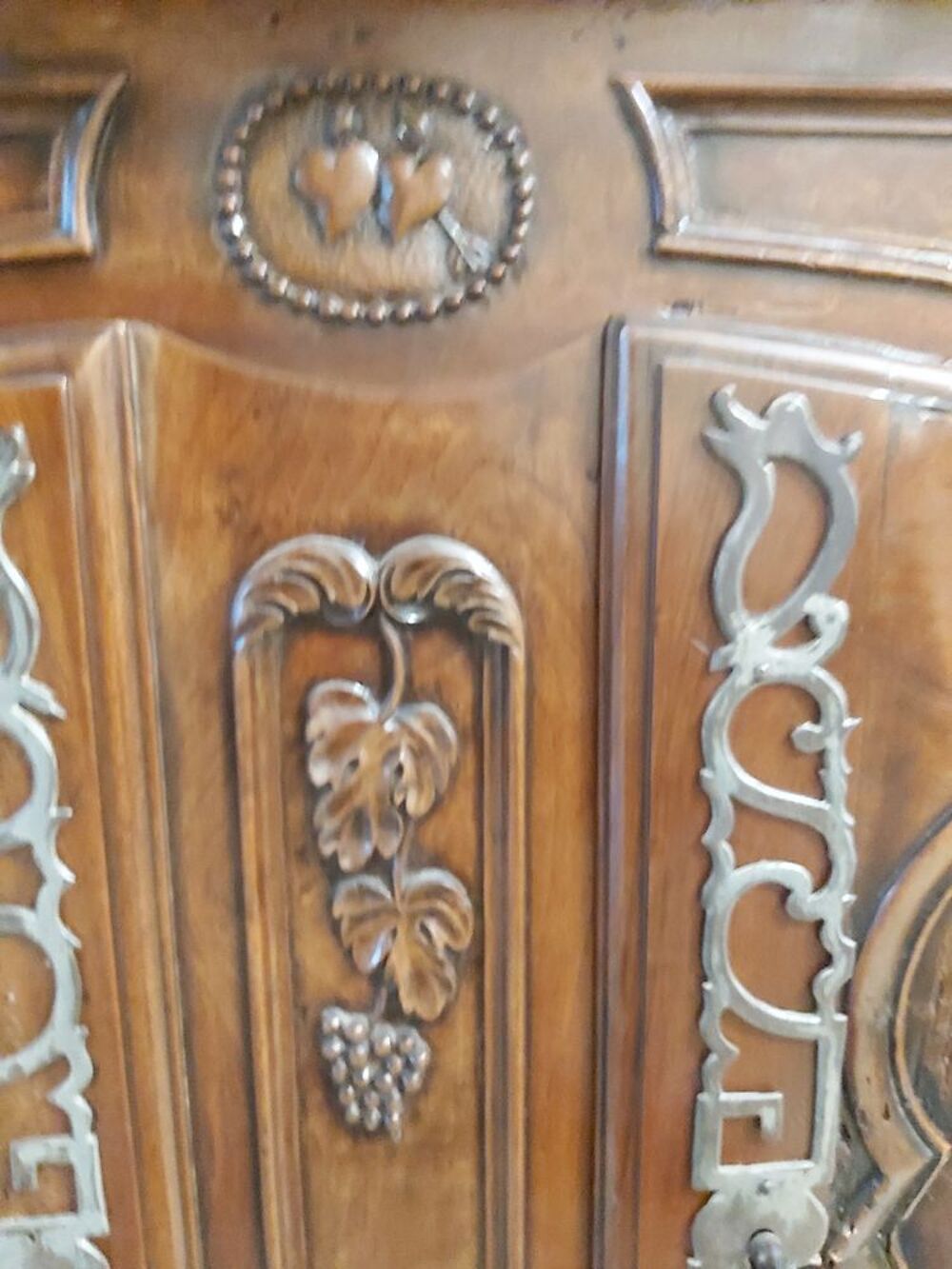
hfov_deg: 53.1
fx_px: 953
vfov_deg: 67.3
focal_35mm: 26
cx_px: 476
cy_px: 634
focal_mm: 3.92
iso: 2500
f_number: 1.7
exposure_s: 1/11
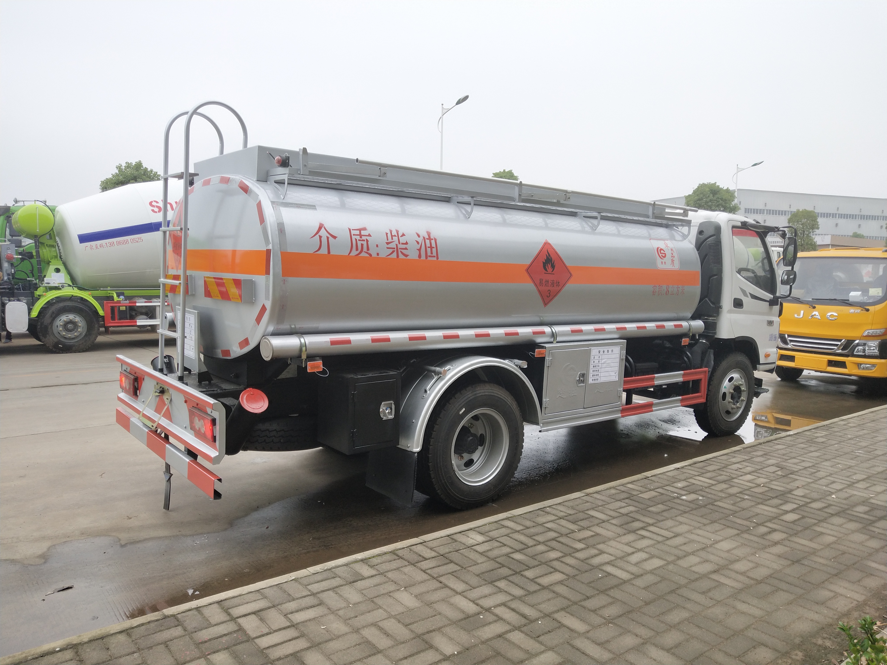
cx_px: 444
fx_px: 769
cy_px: 332
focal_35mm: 30
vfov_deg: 46.8
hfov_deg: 60.0
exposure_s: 1/256
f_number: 1.8
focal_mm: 3.95
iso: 125
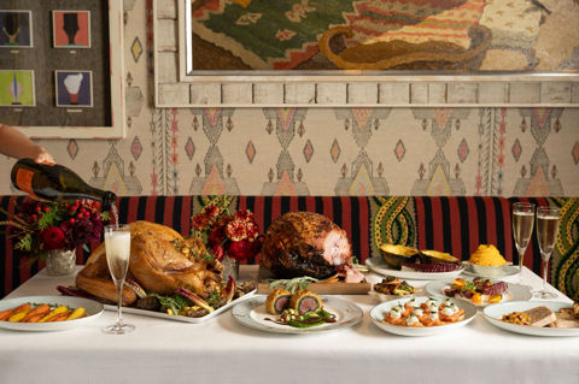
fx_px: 691
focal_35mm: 43
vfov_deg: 31.1
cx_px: 290
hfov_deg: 45.5
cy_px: 192
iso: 320
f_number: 6.3
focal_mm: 43
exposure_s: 1/125
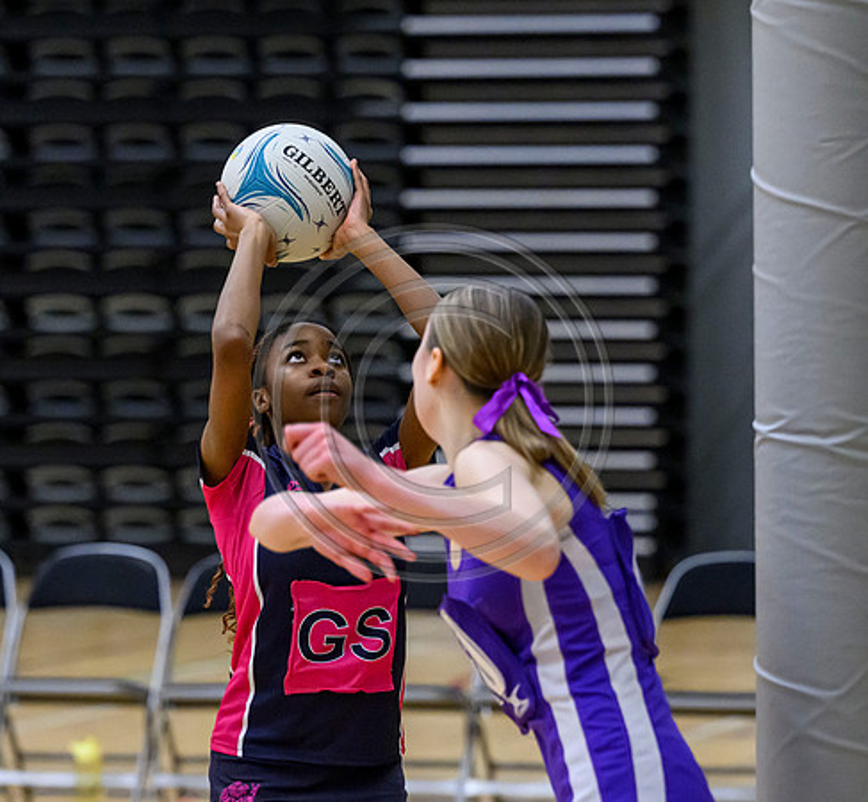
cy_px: 475
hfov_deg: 8.0
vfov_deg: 7.4
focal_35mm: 228
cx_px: 368
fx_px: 6229
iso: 6400
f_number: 3.5
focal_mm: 140
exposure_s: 1/1000
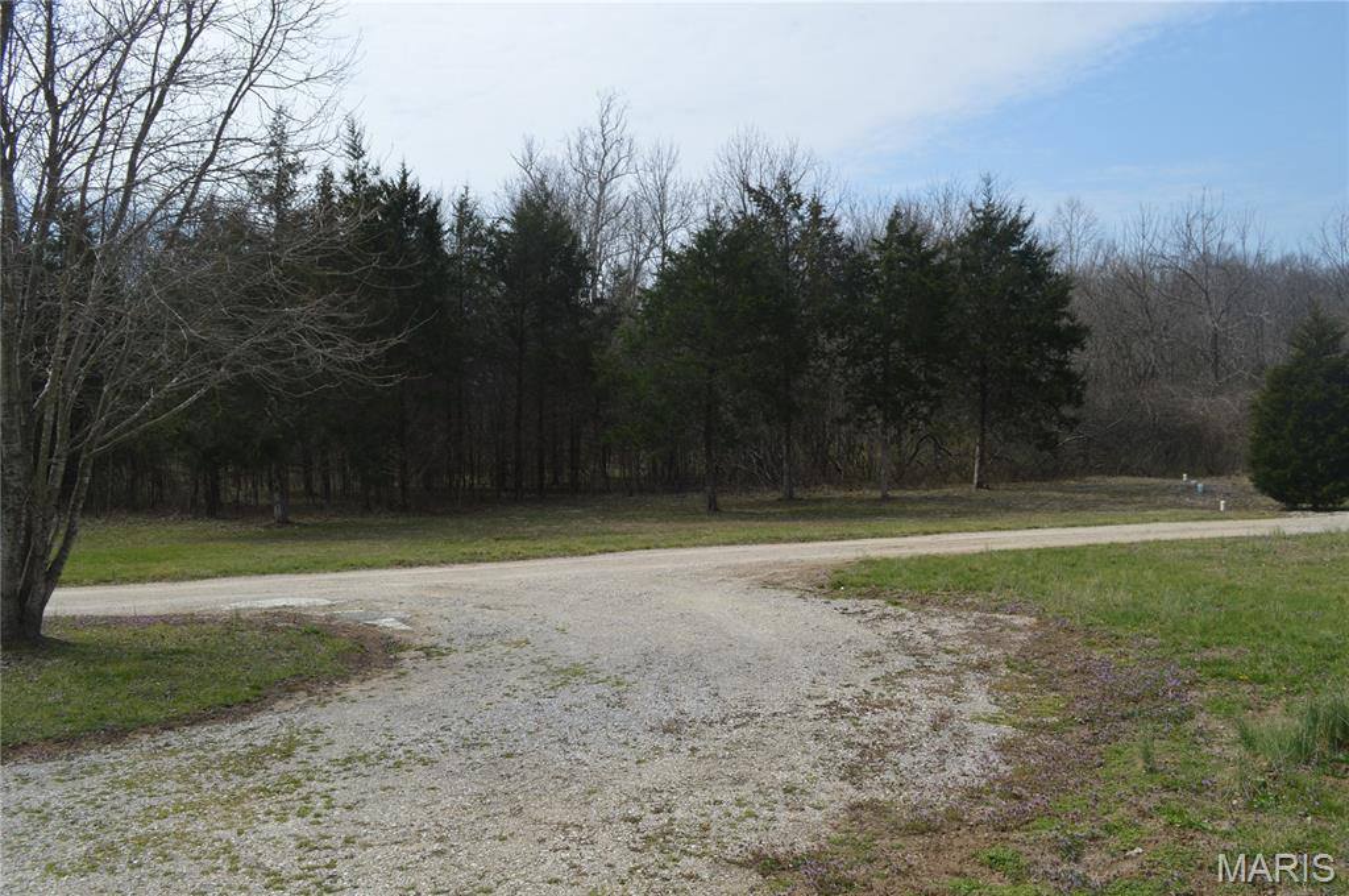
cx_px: 674
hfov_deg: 67.4
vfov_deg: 47.8
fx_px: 1010
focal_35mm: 27
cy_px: 448
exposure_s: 1/250
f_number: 8
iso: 100
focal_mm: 18
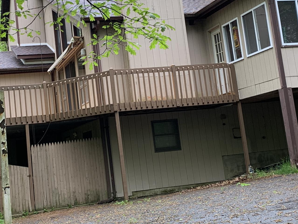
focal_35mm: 61
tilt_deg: +9.0
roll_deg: +5.6
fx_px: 525
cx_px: 92
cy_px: 74
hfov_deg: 31.4
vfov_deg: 23.9
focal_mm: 4.25
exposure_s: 1/122
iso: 32
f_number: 1.8
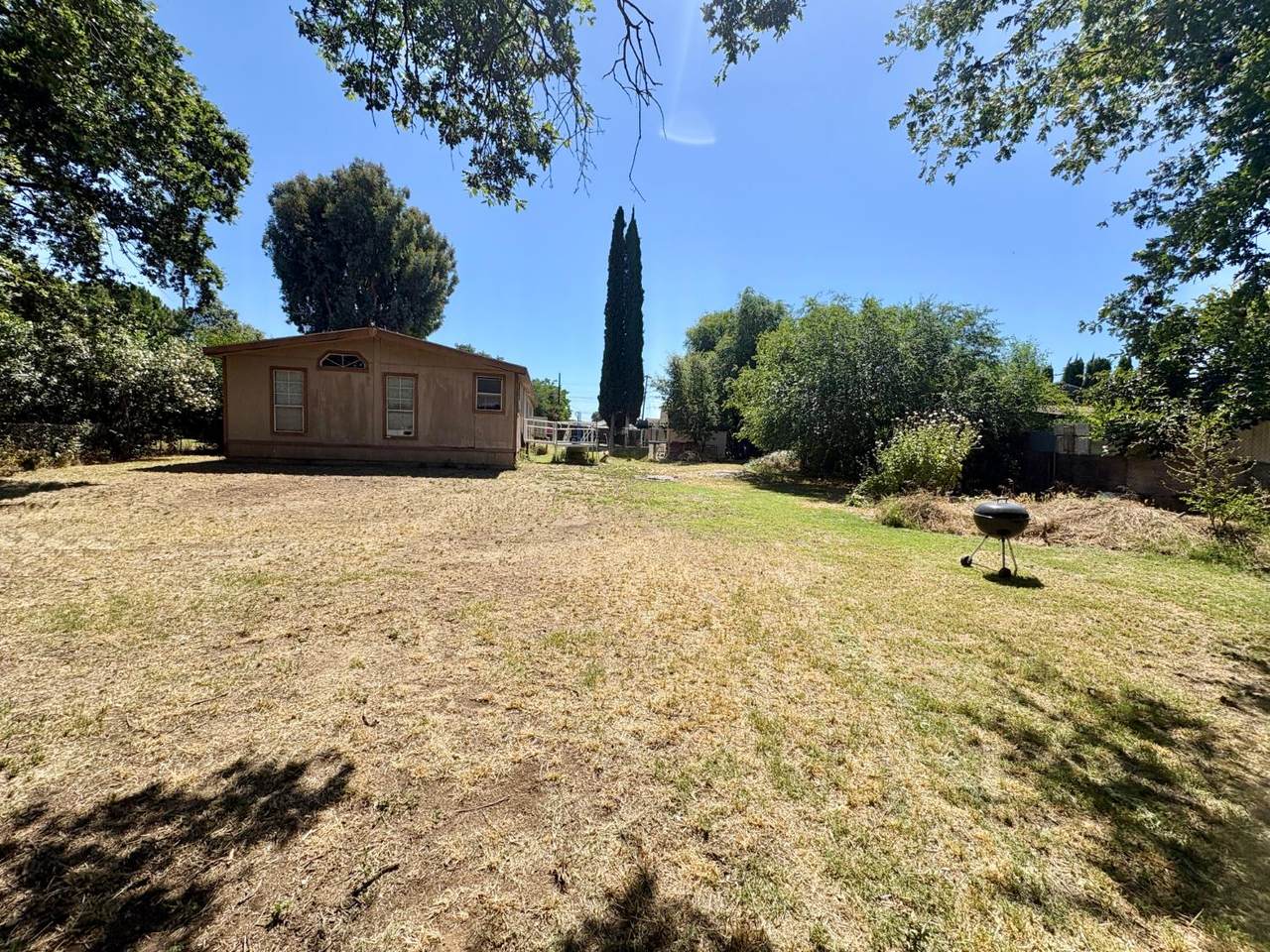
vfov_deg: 85.7
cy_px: 476
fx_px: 514
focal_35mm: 14
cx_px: 635
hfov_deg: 102.1
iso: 50
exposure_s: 1/1637
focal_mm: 2.22
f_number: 2.2
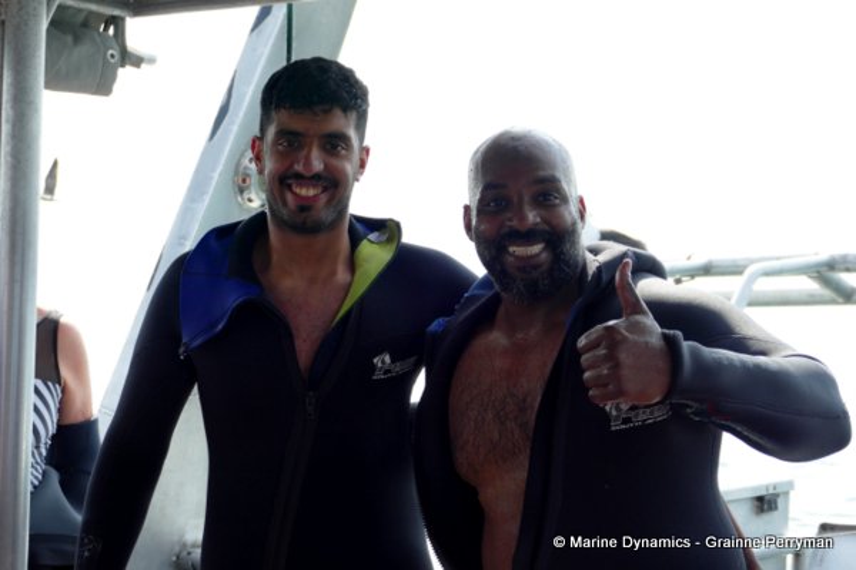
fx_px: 1641
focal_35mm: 69
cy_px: 285
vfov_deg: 19.7
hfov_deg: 29.2
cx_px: 428
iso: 125
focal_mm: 24.99
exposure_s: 1/400
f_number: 3.6
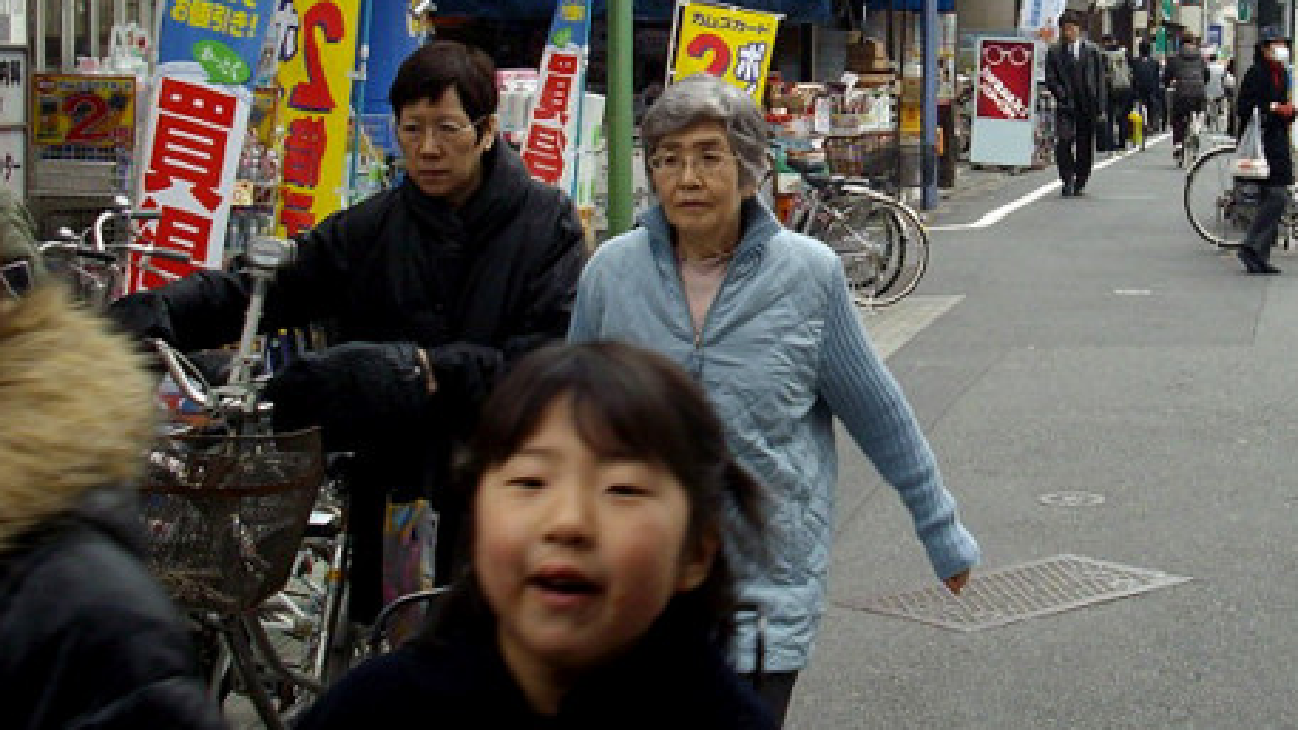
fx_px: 2581
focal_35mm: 75
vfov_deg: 16.0
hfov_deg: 27.8
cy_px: 119
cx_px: 991
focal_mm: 6.2
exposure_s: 1/200
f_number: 2.8
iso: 80
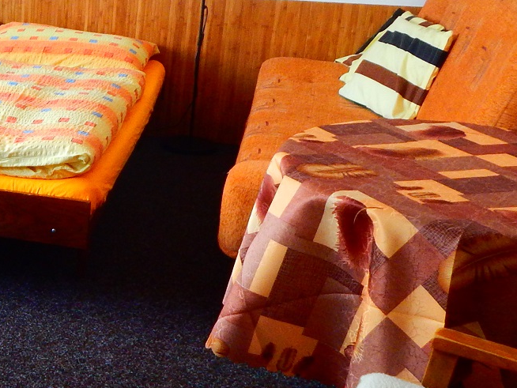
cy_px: 178
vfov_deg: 23.7
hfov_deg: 27.5
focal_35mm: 62
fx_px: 926
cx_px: -102
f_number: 3
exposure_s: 1/30
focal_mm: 4
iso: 250
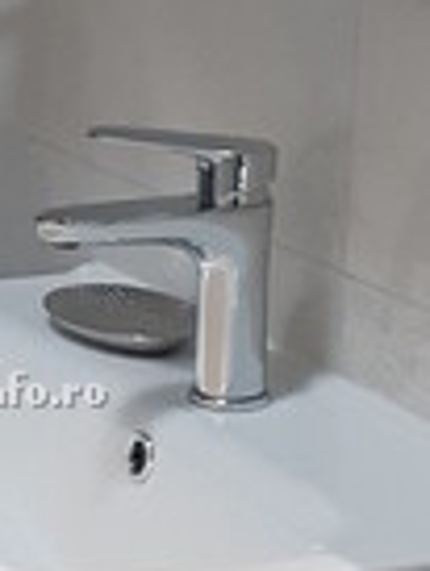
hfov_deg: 7.6
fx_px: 3208
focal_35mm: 194
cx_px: -38
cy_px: 317
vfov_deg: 10.2
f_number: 1.7
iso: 160
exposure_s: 1/50
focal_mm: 3.93
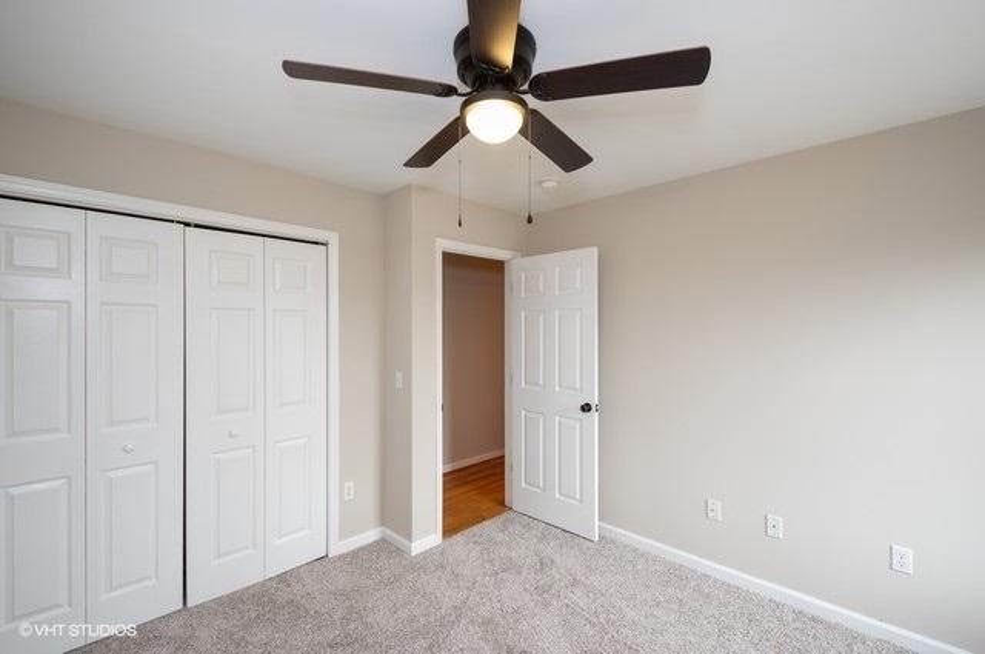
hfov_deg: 100.5
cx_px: 492
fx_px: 410
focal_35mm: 15
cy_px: 327
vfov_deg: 77.2
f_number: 8
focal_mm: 10
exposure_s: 1/3.33
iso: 100
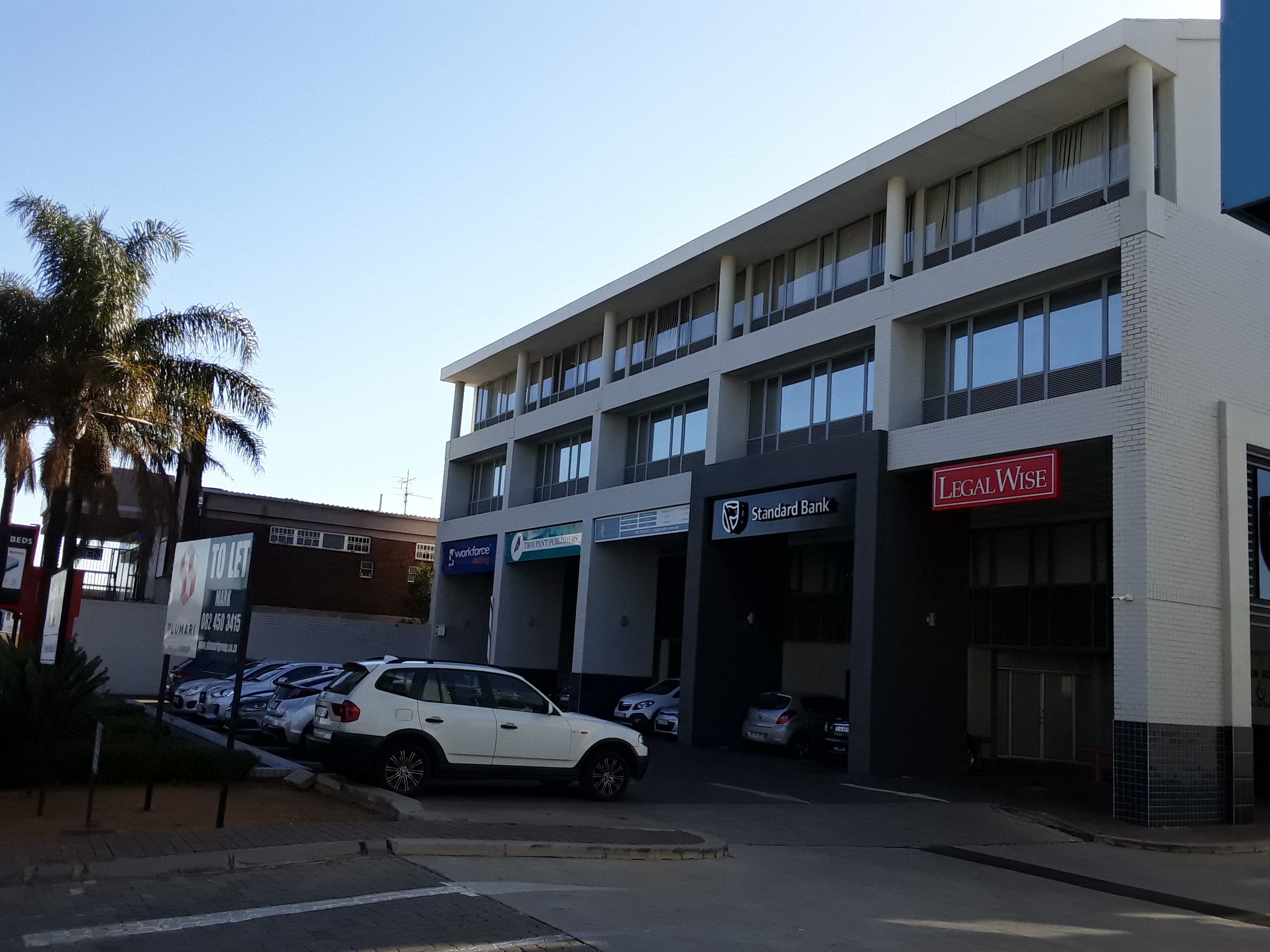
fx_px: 1101
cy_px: 476
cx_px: 635
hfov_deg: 60.0
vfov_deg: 46.8
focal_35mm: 30
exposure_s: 1/715
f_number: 1.9
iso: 40
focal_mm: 2.2
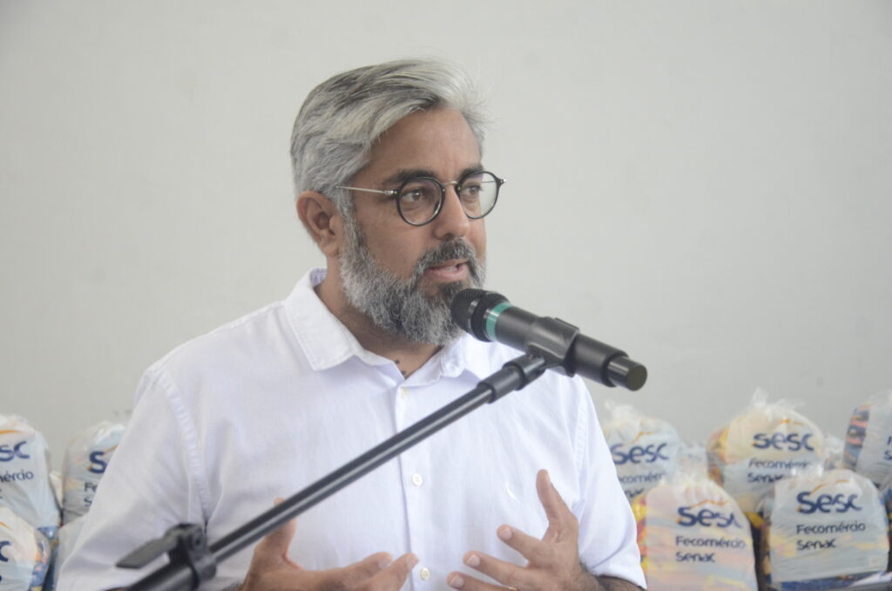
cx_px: 446
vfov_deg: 21.5
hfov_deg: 32.0
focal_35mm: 63
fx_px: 1558
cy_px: 296
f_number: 5.6
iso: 2000
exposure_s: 1/200
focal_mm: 42
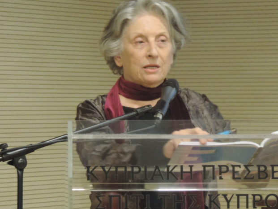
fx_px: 1920
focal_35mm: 239
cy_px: 85
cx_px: 186
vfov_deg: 6.2
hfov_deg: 8.3
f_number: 4.4
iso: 800
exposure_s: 1/15
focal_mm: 25.8
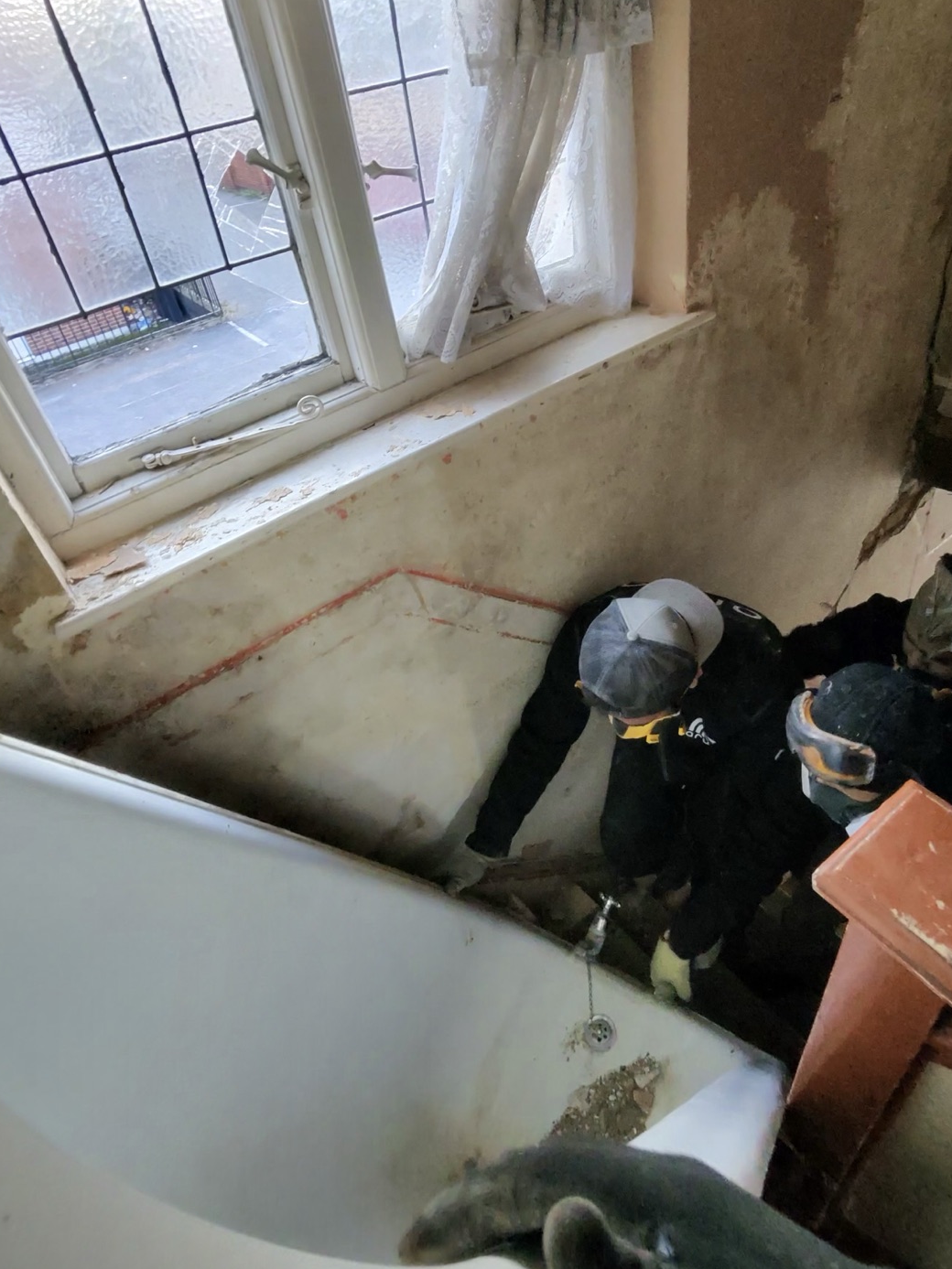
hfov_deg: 81.6
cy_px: 547
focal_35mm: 15
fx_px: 550
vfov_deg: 97.6
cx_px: 510
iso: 409
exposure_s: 1/120
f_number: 2.2
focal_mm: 2.24
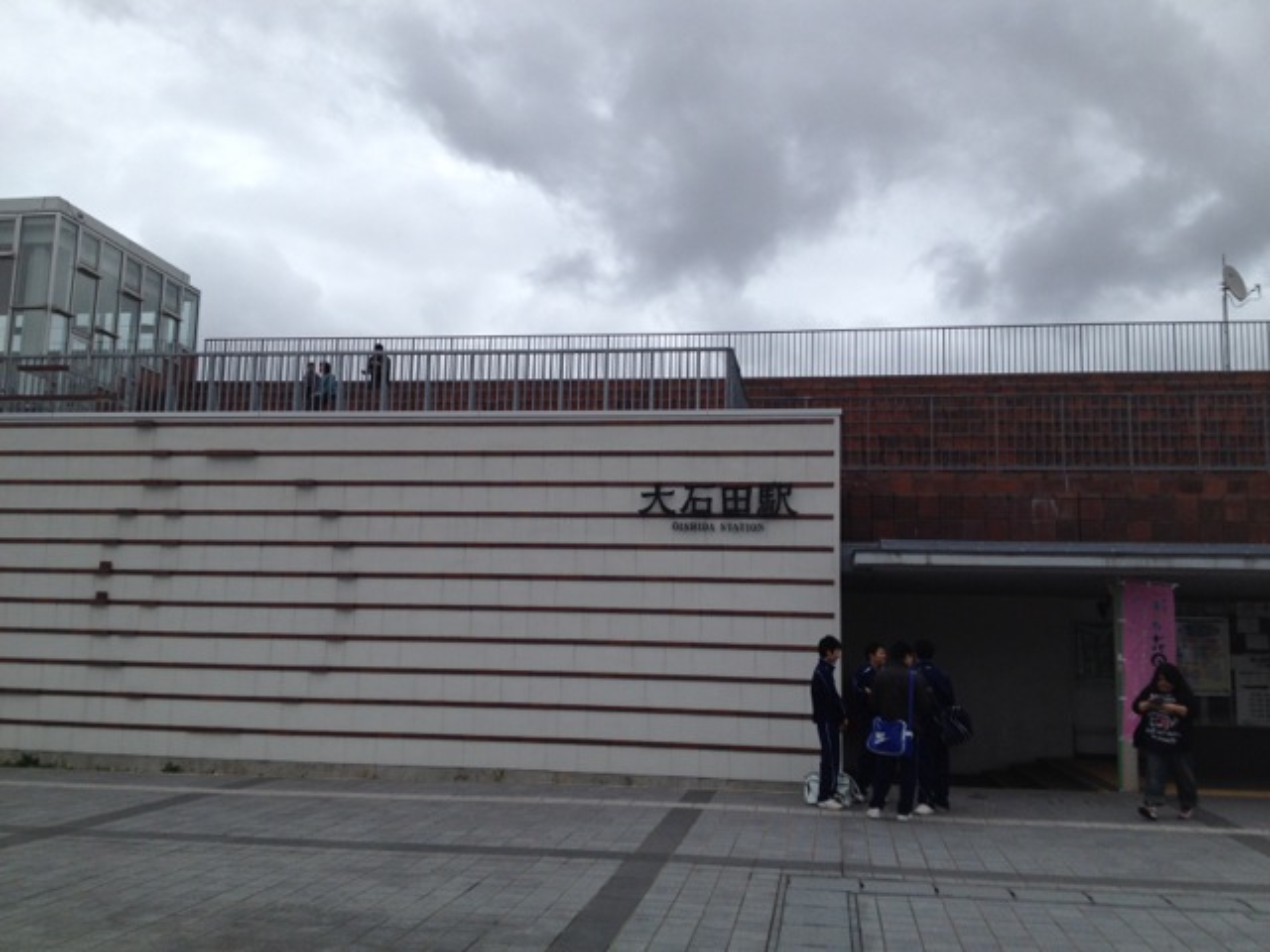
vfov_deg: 40.7
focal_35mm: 35
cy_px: 476
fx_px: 1284
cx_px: 635
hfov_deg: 52.6
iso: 64
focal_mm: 4.28
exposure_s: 1/2907
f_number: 2.4
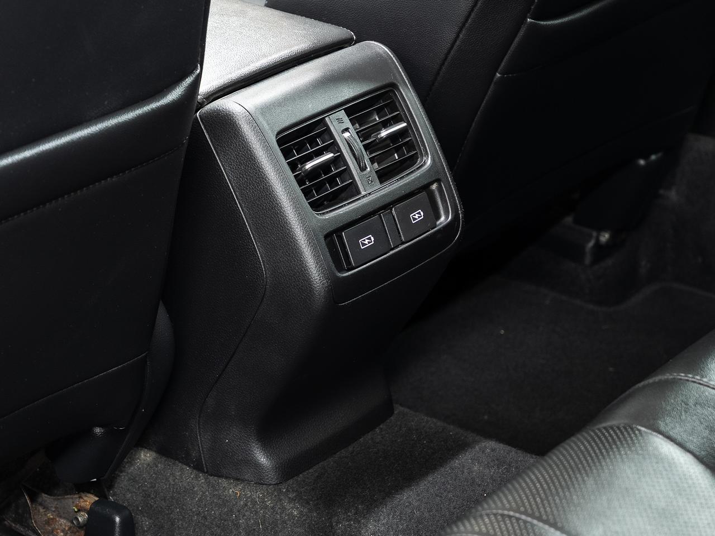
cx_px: 288
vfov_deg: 13.9
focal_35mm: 106
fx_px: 2198
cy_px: 235
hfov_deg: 18.5
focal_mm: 57.9
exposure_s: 1.6
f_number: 5.6
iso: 100
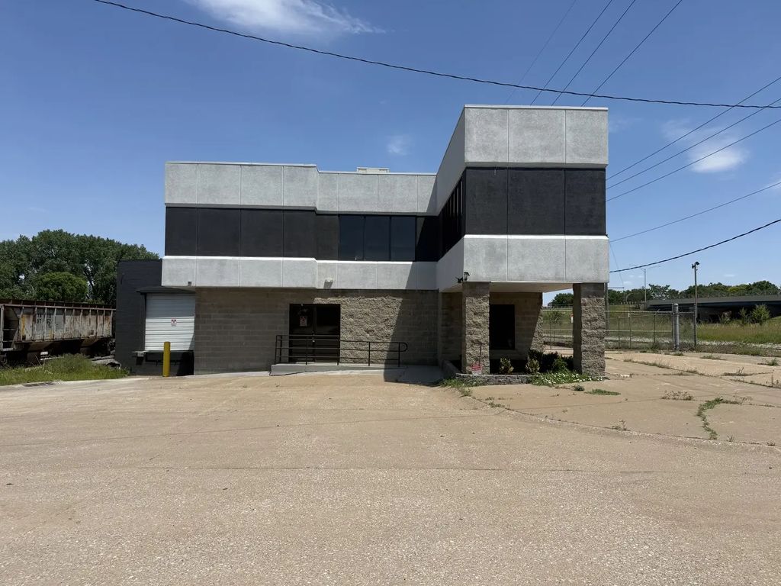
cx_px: 390
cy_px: 293
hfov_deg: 71.6
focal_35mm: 24
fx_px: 541
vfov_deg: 56.8
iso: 80
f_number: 1.78
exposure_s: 1/5714
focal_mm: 6.76
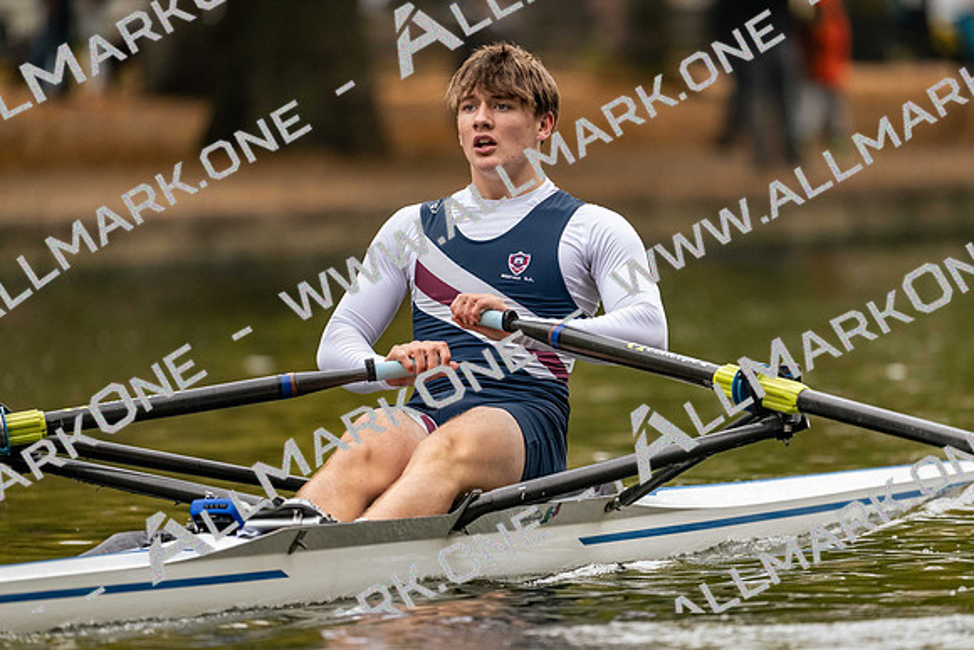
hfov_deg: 5.2
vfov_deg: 3.4
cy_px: 325
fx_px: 10824
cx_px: 487
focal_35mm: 400
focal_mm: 400
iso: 2500
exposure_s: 1/2500
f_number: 4.5
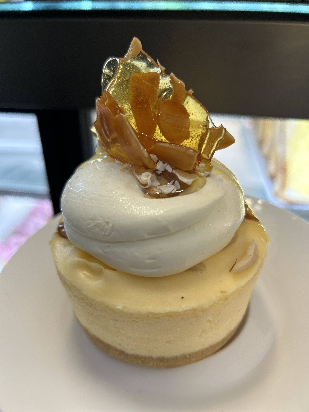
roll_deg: -1.1
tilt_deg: -32.2
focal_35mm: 26
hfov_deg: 53.1
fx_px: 309
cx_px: 154
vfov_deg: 67.3
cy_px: 206
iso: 64
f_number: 1.5
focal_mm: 5.7
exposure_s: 1/100
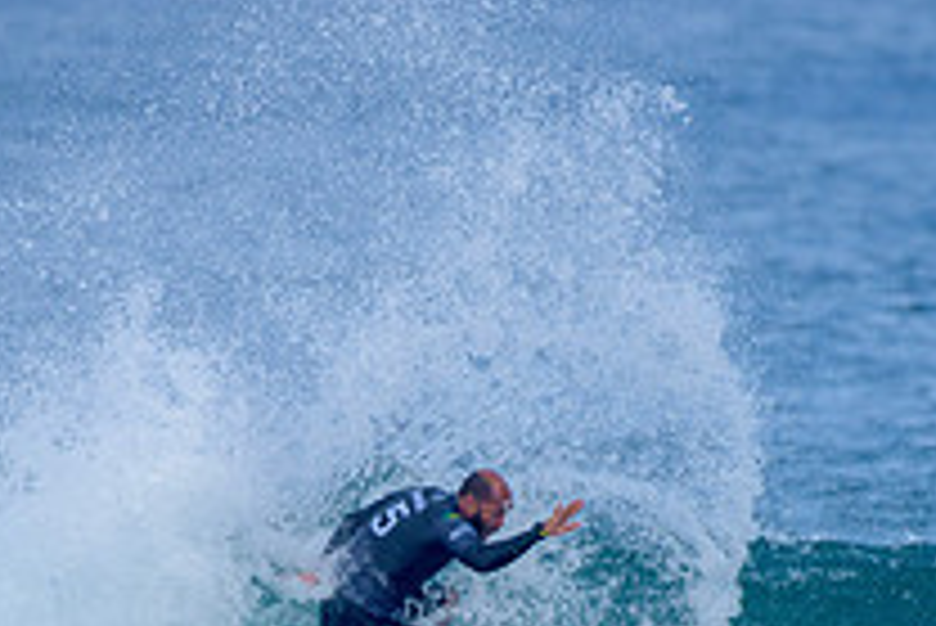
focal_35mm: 1519
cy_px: 692
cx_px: 438
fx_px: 39520
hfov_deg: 1.4
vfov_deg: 0.9
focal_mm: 500
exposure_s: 1/2000
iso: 250
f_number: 5.6
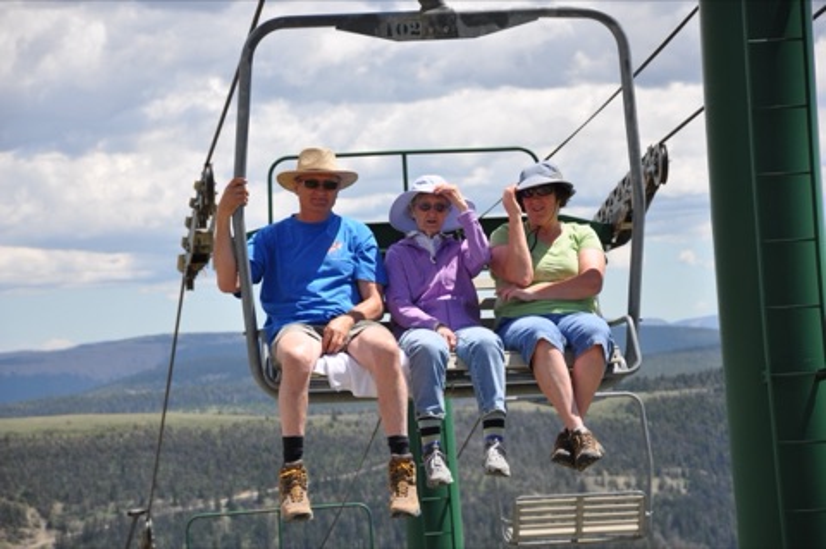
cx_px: 413
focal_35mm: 138
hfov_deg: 14.9
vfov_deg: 9.9
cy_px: 274
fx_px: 3163
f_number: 7.1
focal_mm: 92
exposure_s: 1/800
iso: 200
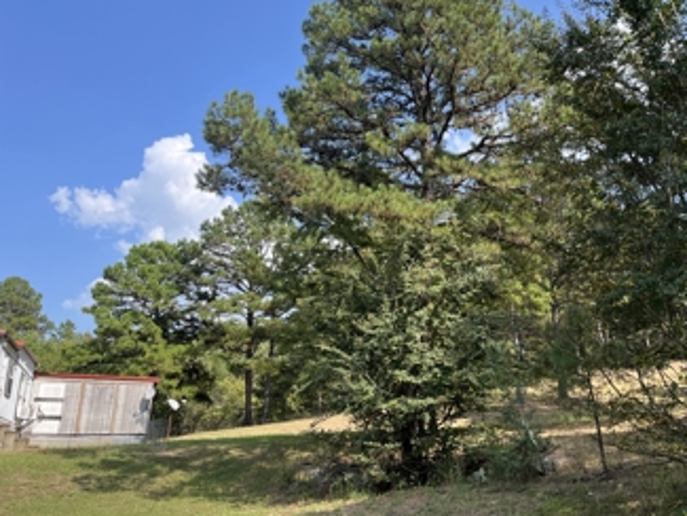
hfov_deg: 56.3
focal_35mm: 32
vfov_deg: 44.1
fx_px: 635
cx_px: 419
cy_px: 226
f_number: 1.6
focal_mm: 5.1
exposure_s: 1/1339
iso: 50
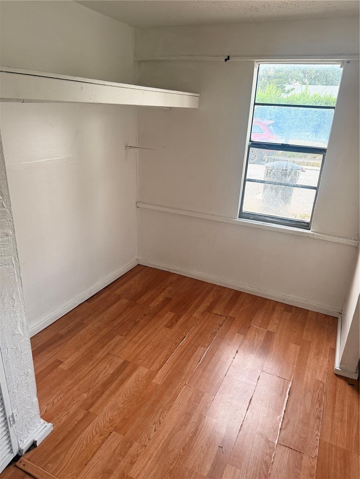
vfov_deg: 71.6
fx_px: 333
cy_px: 240
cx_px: 180
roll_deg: -0.2
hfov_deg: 56.8
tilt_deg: -21.2
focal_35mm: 24
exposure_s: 1/60
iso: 250
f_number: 1.78
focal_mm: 6.76
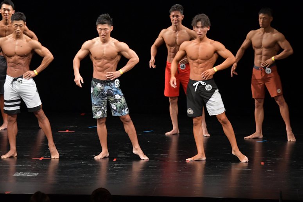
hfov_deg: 9.2
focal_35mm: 225
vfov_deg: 6.1
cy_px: 101
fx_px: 1893
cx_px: 152
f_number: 5.6
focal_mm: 150
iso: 3200
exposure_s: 1/400
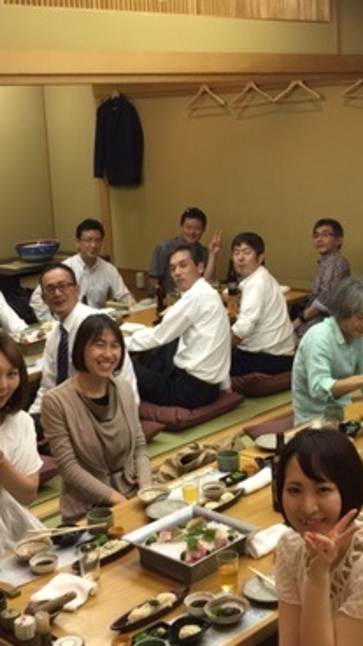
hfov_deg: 21.7
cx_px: 251
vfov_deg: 37.6
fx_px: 941
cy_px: 244
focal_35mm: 55
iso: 50
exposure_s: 1/15
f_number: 2.2
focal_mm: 4.15
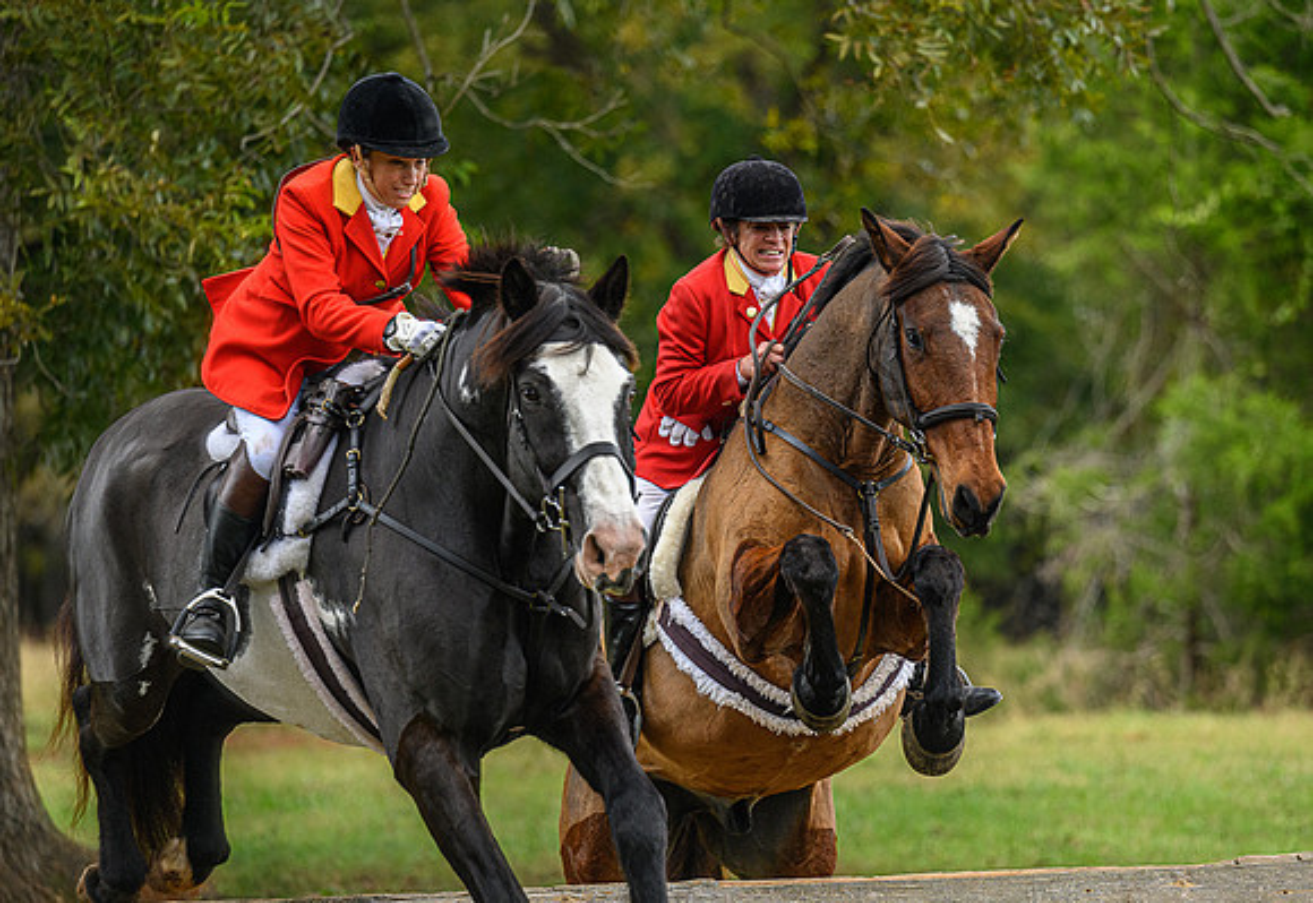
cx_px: 820
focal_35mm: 229
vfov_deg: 6.1
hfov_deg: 8.9
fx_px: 8426
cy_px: 471
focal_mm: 185
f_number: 3.5
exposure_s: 1/640
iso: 800
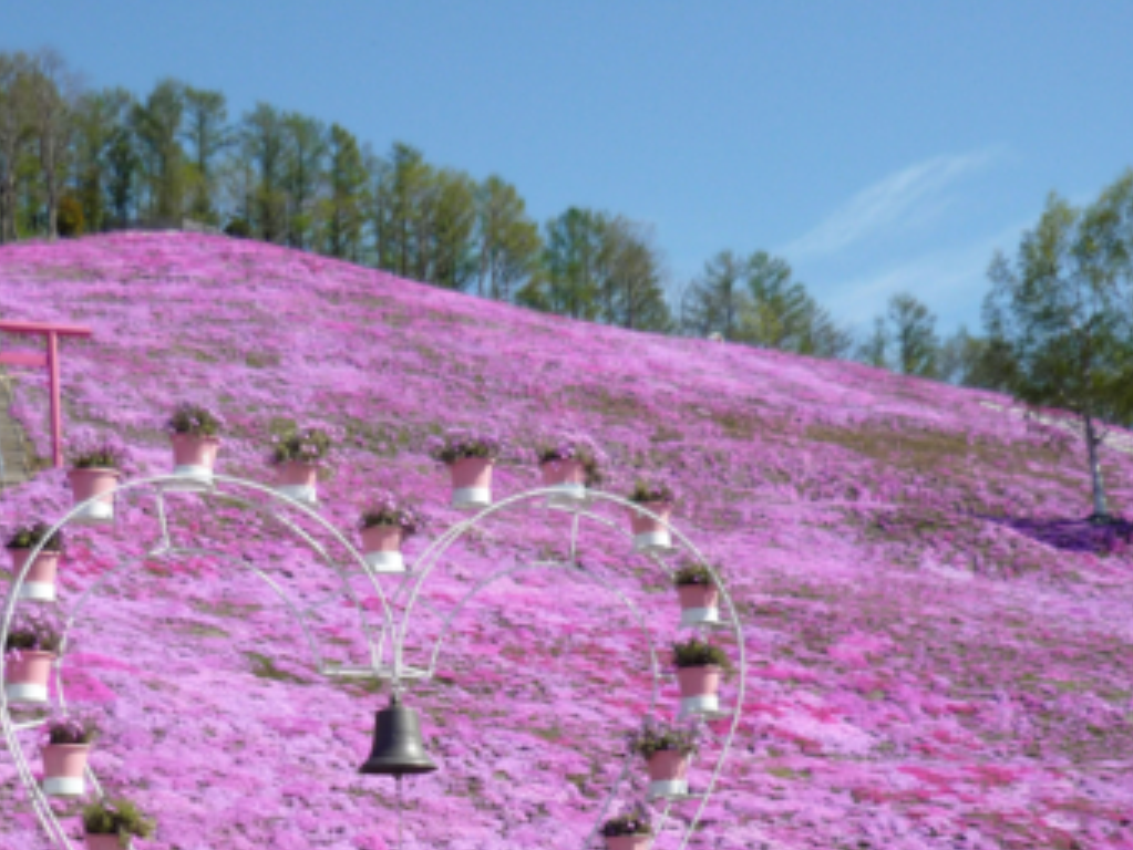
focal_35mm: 58
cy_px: 740
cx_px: 449
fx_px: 1899
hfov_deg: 33.1
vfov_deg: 24.6
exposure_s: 1/200
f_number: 8
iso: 100
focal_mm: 5.5
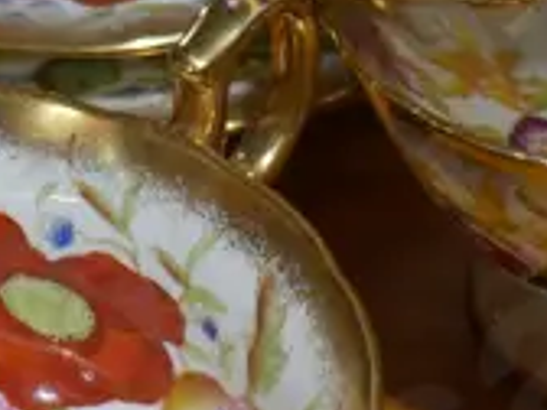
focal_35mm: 207
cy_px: 252
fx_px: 3271
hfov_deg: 9.4
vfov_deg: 7.2
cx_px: 710
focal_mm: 17
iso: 200
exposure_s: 1/100
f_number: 4
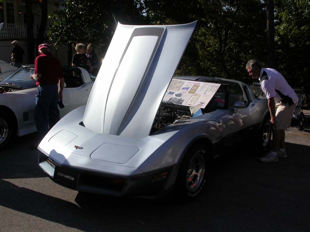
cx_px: 155
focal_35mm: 38
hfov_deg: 49.0
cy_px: 116
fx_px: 340
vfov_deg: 37.7
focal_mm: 7.85
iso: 100
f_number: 7.5
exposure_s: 1/506
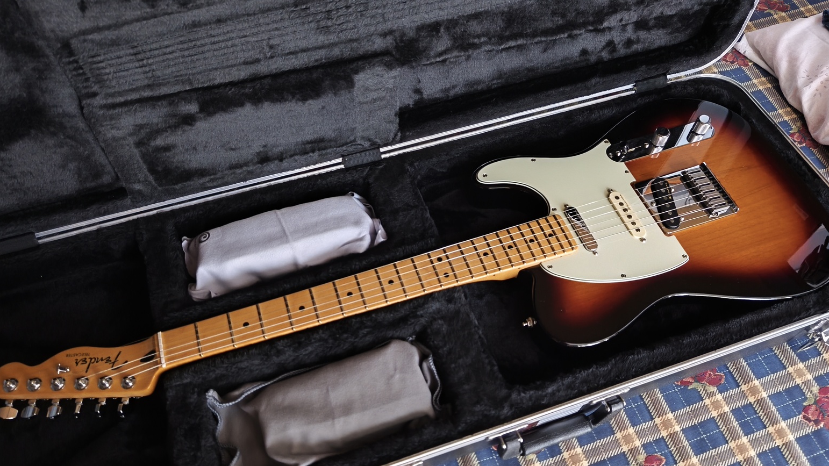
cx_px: 411
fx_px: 571
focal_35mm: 26
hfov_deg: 71.9
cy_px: 271
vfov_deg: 44.2
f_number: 1.65
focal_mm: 6.18
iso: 5000
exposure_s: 1/16.7
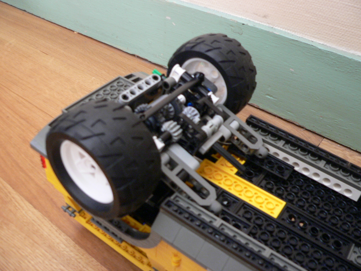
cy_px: 136
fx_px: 375
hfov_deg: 51.4
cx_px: 180
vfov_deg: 39.7
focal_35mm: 36
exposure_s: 1/4
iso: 200
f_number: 2.8
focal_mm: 6
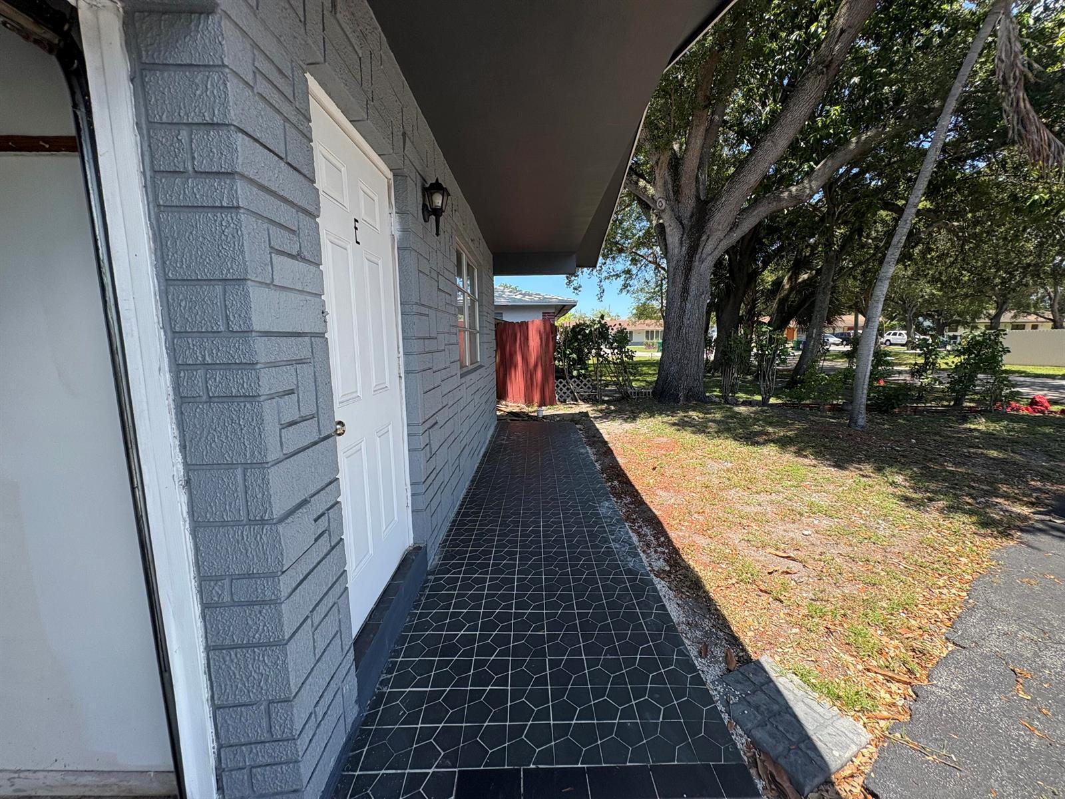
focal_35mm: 14
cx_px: 532
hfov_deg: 102.1
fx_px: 431
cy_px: 400
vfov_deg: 85.7
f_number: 2.2
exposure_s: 1/652
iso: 64
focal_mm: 2.22
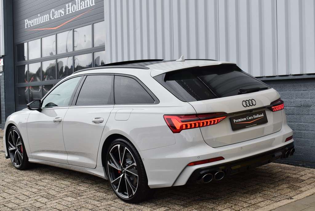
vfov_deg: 25.8
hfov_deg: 37.8
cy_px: 106
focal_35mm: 52
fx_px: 460
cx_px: 158
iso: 400
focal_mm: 35
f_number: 7.1
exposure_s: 1/200
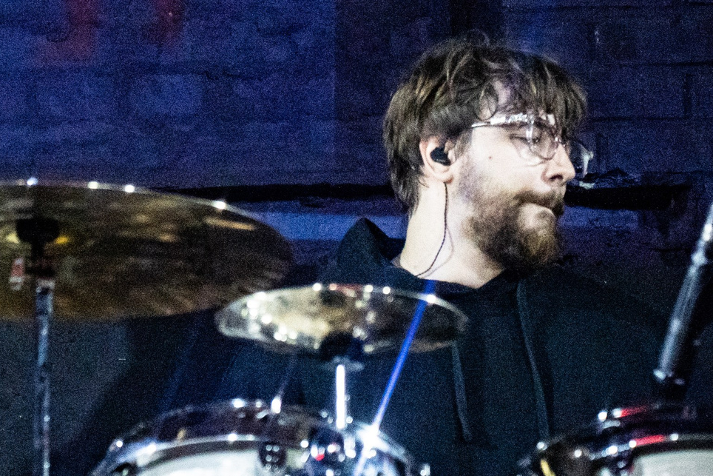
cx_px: -11
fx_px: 3446
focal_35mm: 174
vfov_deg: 7.8
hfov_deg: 11.7
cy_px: -155
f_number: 3.5
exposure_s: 1/125
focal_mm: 61
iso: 5000
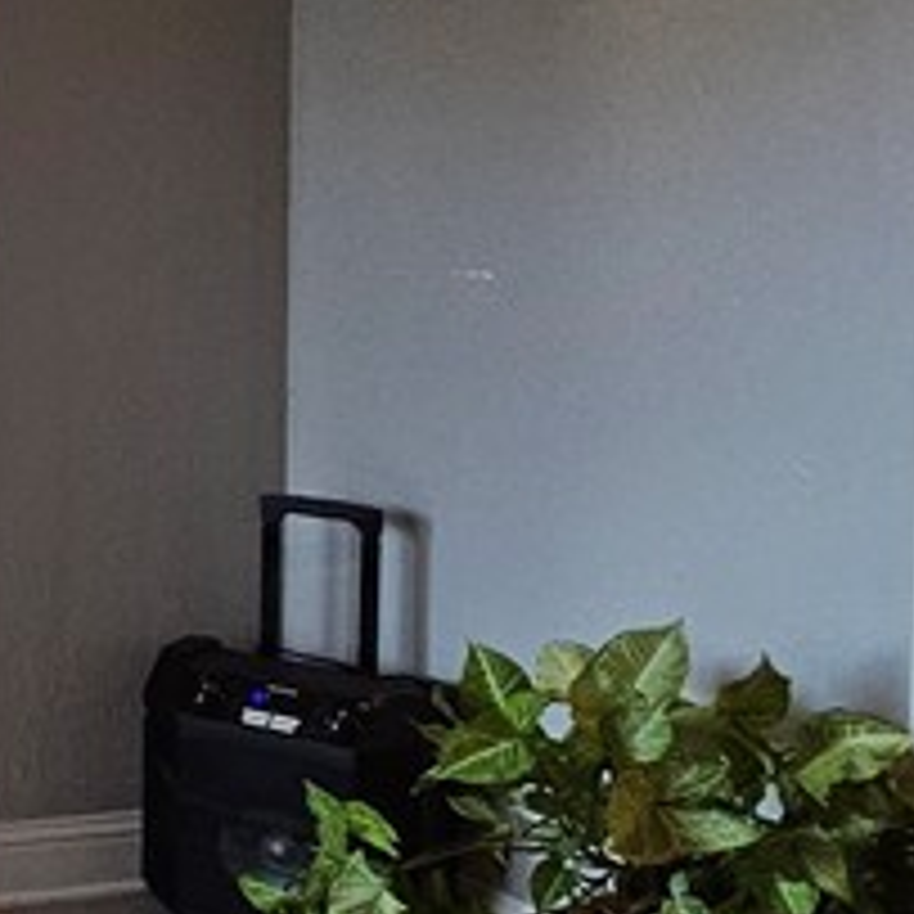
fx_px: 1733
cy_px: 203
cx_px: -1067
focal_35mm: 58
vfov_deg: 29.0
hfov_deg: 17.2
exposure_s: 1/60
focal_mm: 2.2
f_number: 2.2
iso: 250
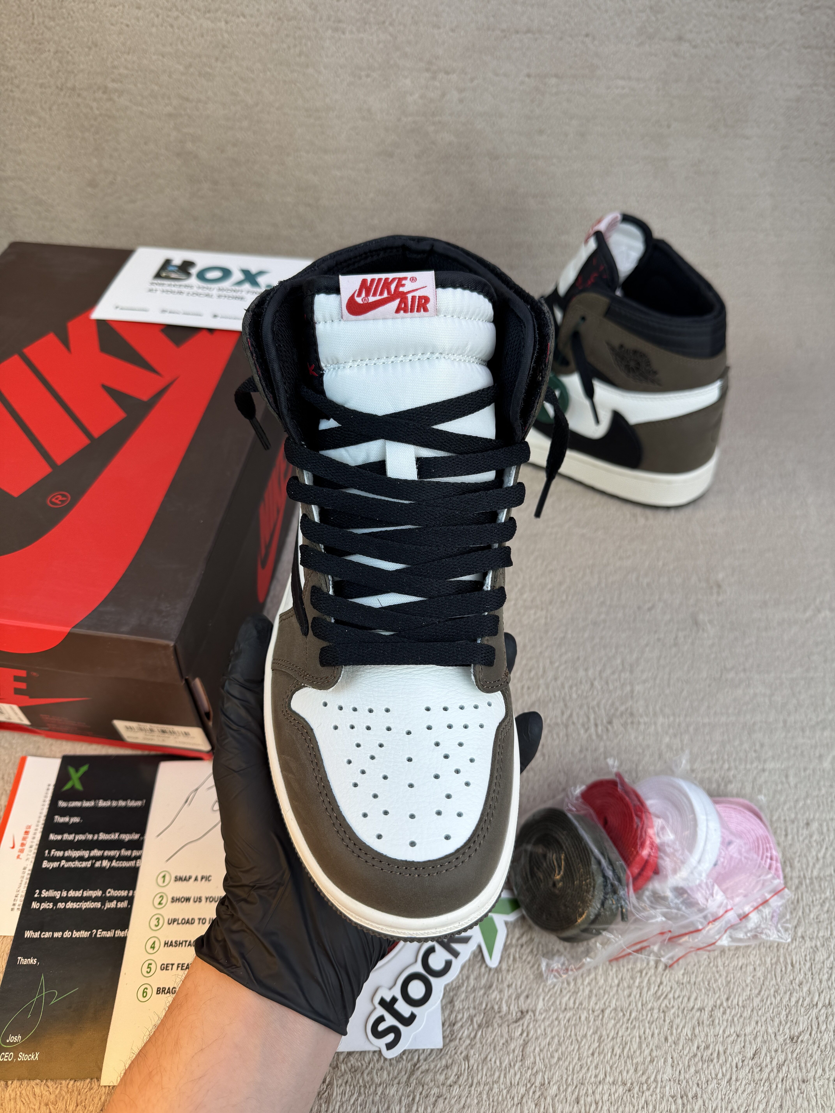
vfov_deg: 71.6
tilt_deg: -48.5
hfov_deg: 56.8
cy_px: 556
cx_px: 418
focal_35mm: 24
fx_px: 772
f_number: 1.78
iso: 80
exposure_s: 1/707
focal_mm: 6.76
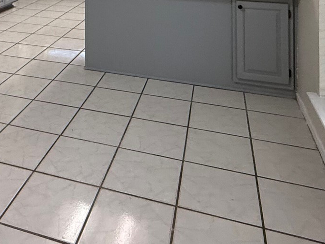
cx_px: 78
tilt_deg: -1.0
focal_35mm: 42
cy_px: -86
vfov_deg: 27.6
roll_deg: -0.6
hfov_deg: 43.3
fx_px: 394
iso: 320
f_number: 2.2
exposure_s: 1/120
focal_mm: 2.22
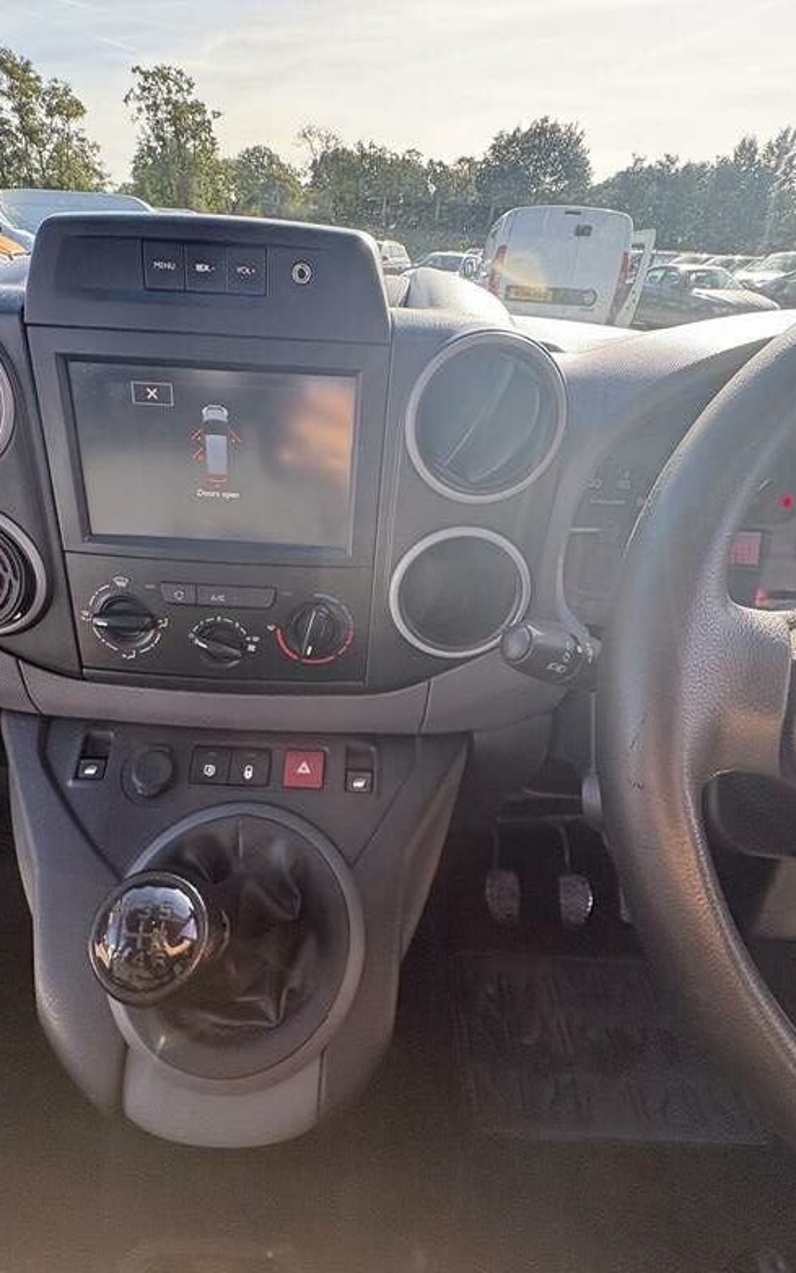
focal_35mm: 17
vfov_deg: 94.3
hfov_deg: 67.7
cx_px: 343
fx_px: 590
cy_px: 648
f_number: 2.2
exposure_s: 1/184
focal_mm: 2.22
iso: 64
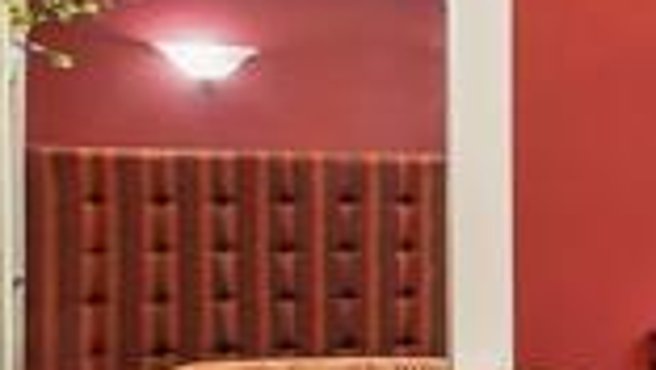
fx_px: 1671
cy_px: 235
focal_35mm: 96
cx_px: 1875
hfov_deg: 12.2
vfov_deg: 12.6
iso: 400
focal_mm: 14
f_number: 8
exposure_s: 1/10
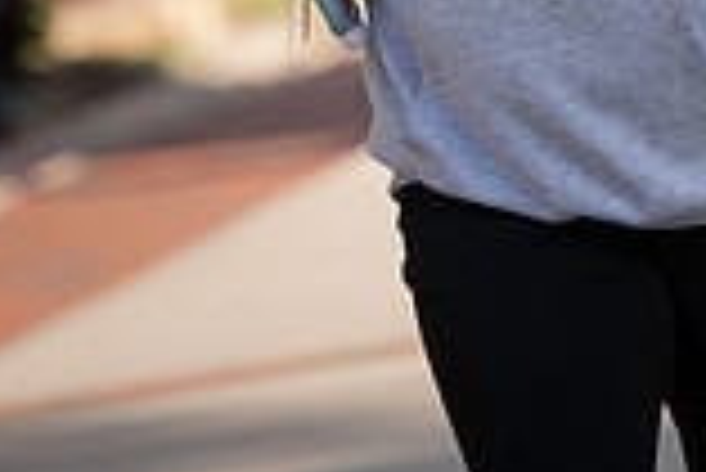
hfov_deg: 3.3
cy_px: -357
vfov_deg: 2.2
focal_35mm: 628
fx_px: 12327
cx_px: 648
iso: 250
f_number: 4.5
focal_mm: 170
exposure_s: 1/800
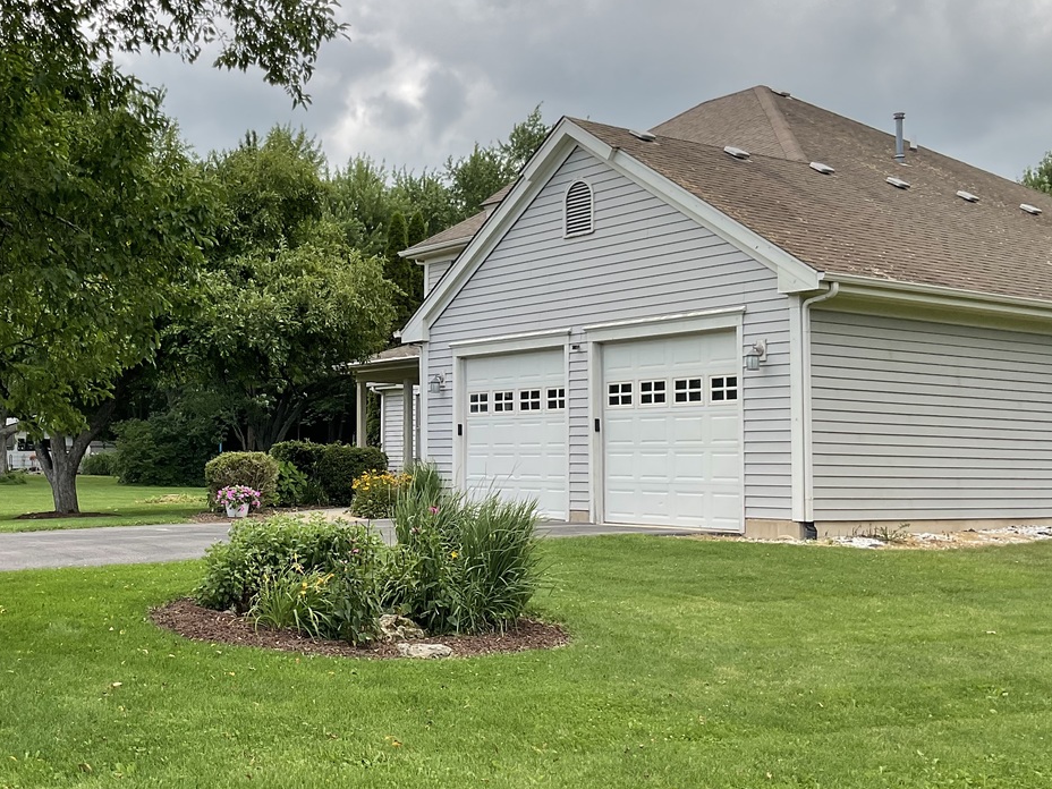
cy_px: 375
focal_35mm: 45
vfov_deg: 32.2
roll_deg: -0.9
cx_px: 343
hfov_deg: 41.5
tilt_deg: +3.0
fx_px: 1368
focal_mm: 3
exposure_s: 1/1076
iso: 16
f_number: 1.8
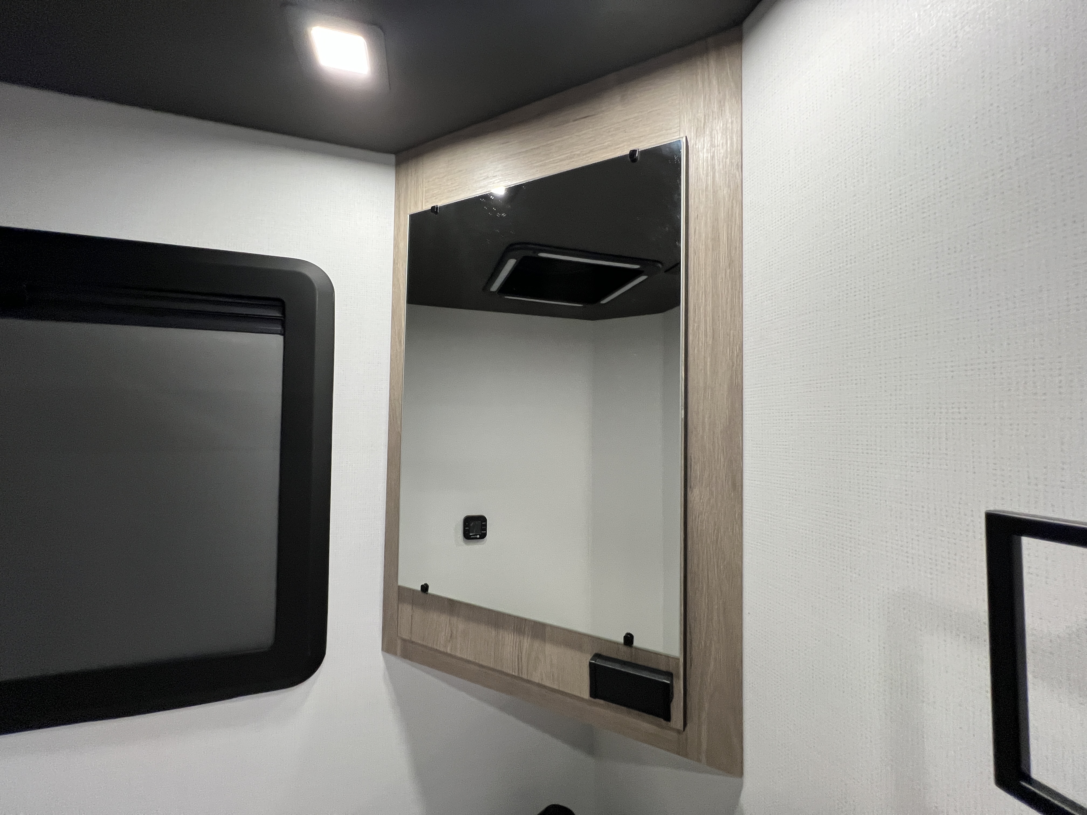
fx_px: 408
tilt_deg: +3.1
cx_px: 544
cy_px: 408
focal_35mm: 13
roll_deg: +0.8
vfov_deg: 89.9
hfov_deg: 106.2
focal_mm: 1.57
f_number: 1.8
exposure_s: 1/60
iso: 320
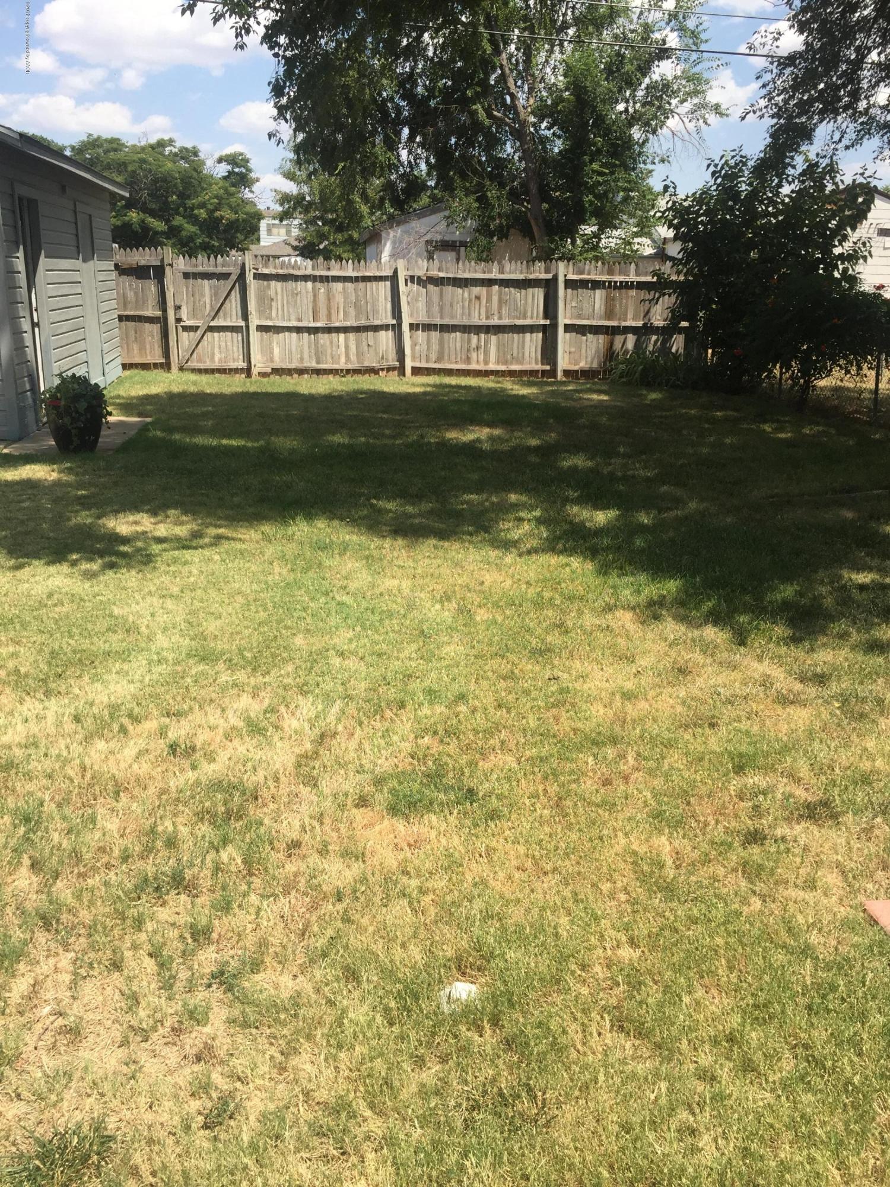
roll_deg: -0.3
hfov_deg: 48.2
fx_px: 994
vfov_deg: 61.7
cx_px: 445
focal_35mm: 29
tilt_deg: -18.0
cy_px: 594
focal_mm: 4.15
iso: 32
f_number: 2.2
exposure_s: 1/1647
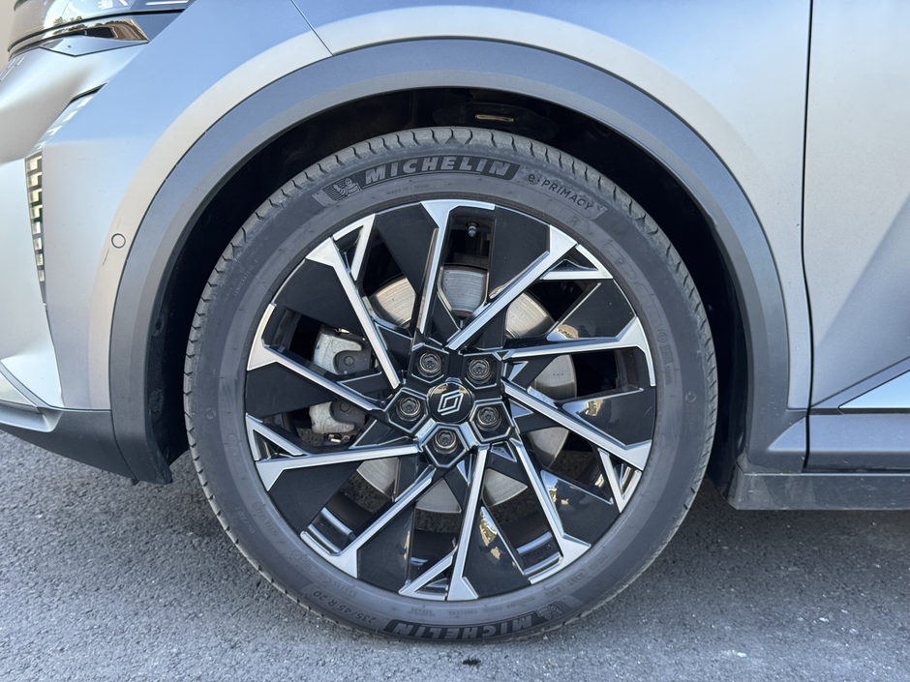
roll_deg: -0.7
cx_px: 455
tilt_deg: -10.3
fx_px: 1262
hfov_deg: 39.7
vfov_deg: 30.3
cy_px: 341
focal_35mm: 48
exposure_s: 1/121
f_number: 1.78
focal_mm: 6.76
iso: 80
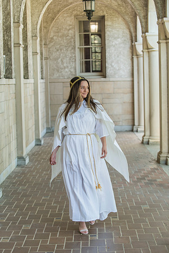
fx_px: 549
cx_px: 84
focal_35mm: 78
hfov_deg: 17.5
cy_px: 126
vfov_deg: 26.0
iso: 320
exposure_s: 1/250
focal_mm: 78
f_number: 3.5
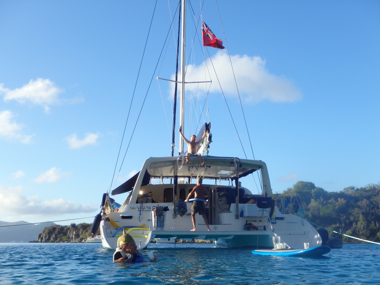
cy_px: 142
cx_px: 190
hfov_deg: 43.9
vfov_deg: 33.6
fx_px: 472
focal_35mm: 43
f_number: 4.8
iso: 125
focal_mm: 7.7
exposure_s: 1/400
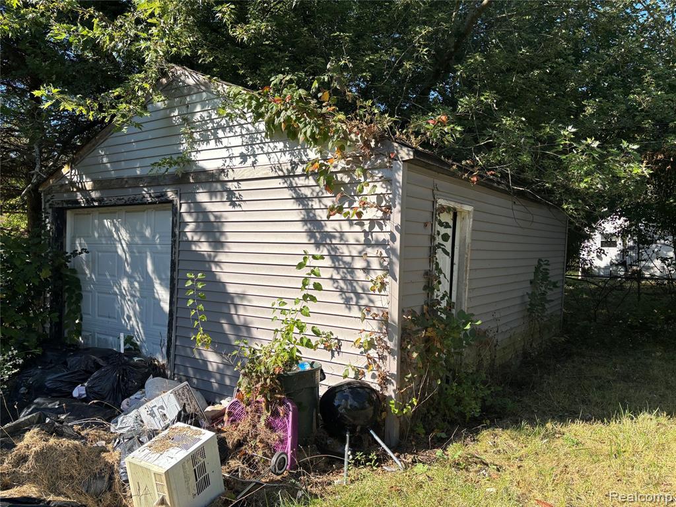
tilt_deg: -1.1
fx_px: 508
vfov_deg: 53.1
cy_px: 254
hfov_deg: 67.3
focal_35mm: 26
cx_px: 338
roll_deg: -0.2
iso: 50
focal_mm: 5.96
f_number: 1.6
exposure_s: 1/1695
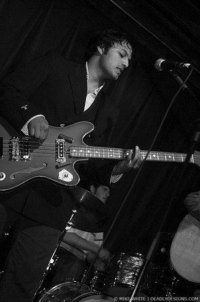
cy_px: 151
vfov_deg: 37.9
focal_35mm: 52
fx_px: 438
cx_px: 100
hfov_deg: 25.7
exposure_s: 1/30
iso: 800
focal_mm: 35
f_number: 2.8
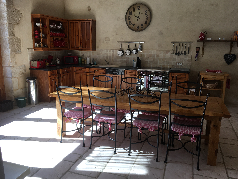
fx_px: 199
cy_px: 90
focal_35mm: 29
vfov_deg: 48.2
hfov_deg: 61.7
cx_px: 119
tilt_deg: -12.8
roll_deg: -1.1
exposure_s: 1/146
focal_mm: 4.15
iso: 25
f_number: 2.2
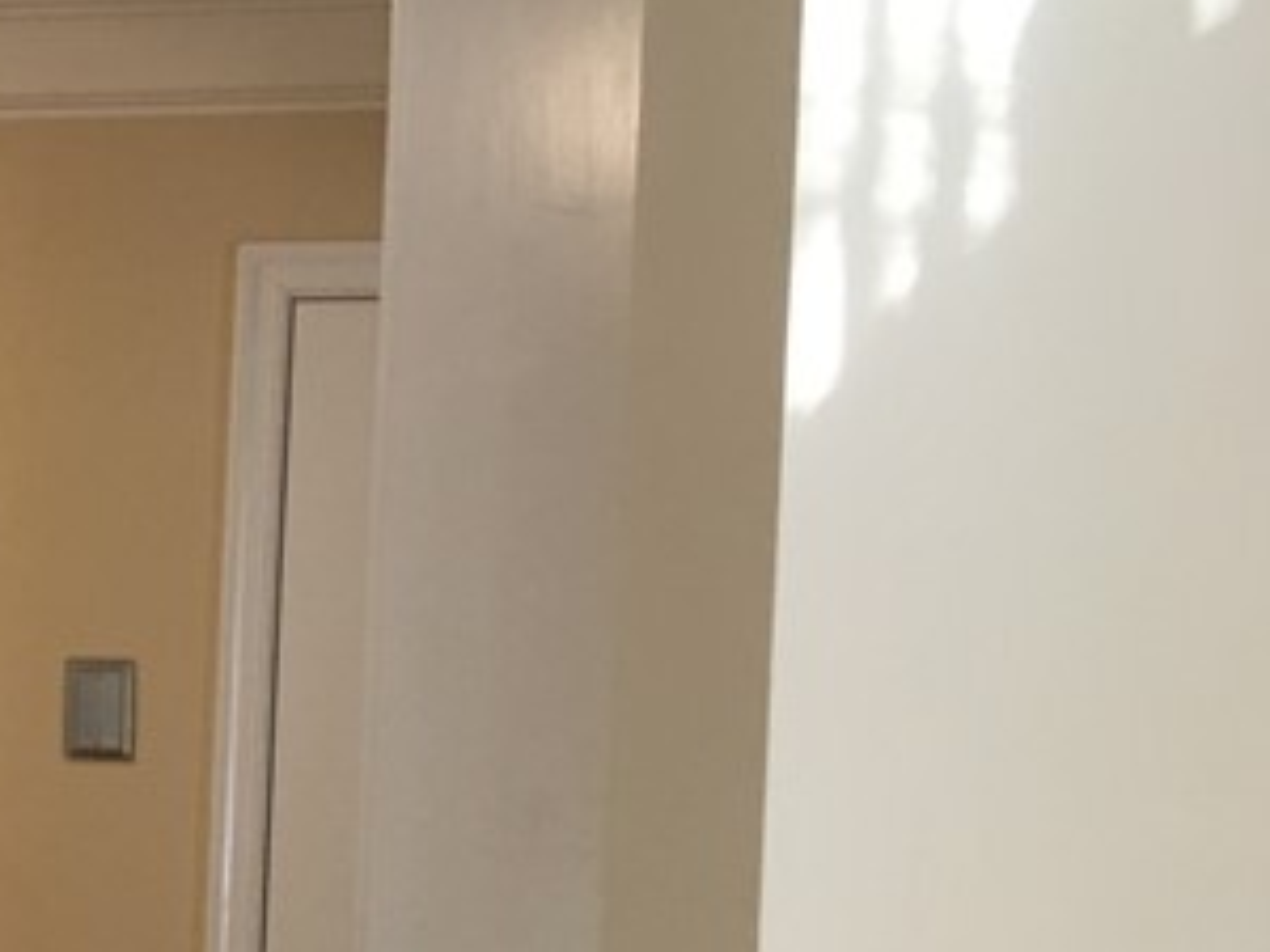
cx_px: -792
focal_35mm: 99
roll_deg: -0.4
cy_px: 965
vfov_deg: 14.7
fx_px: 3632
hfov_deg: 17.3
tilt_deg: -4.3
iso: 40
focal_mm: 4.15
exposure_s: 1/15
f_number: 2.2
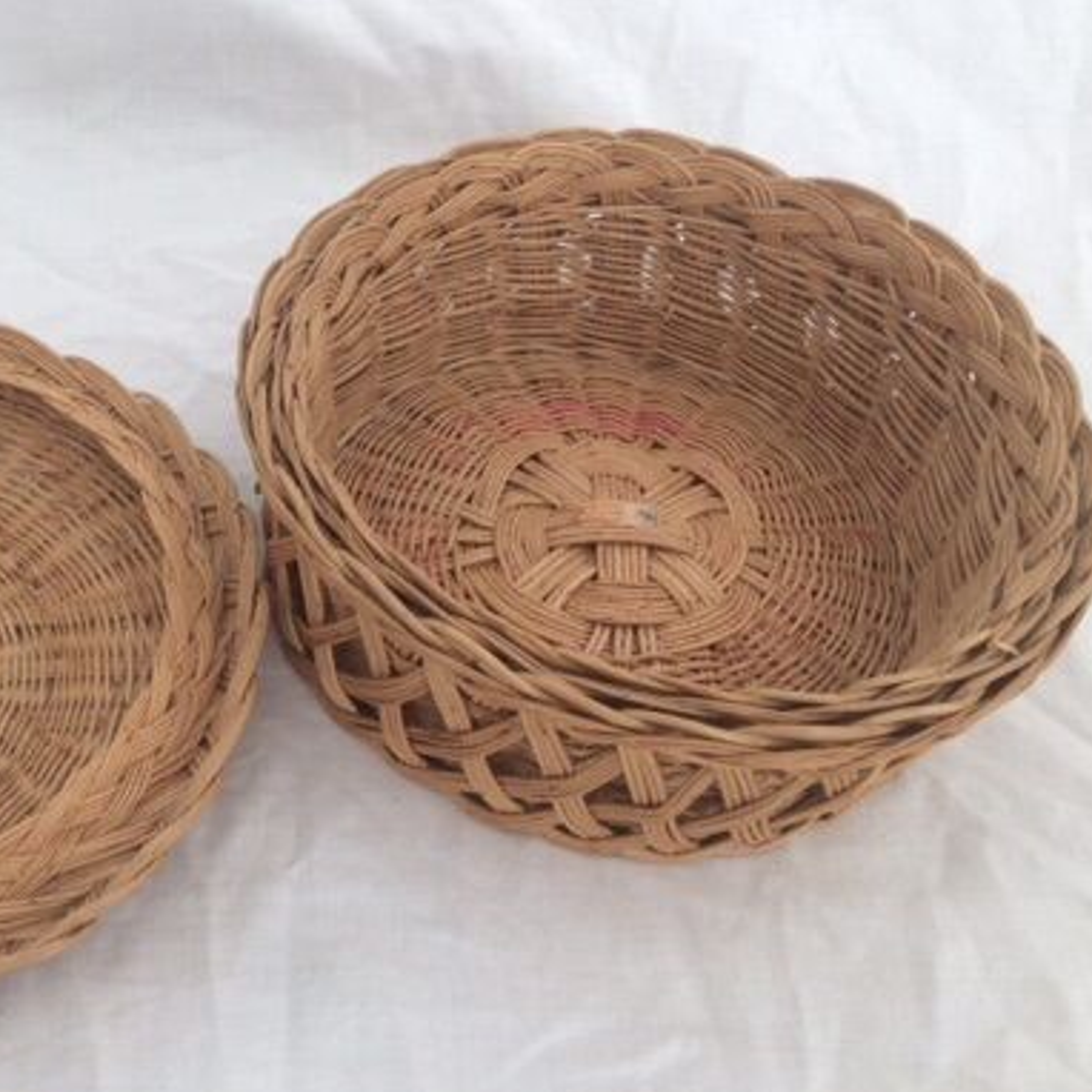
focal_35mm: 43
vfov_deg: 39.1
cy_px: 586
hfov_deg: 38.0
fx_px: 1535
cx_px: 246
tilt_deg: -53.8
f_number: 2.2
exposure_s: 1/100
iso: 50
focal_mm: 4.15
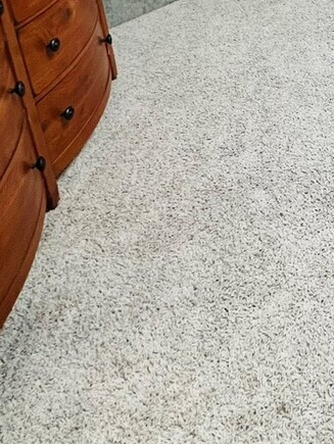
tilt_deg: -17.9
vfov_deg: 36.5
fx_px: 552
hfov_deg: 26.0
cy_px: -53
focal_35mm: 43
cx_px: 485
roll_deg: +2.7
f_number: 1.8
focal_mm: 1.57
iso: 125
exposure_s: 1/99
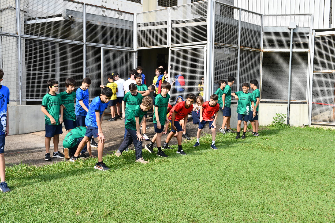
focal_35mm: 39
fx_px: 363
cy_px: 112
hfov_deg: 49.6
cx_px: 168
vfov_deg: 34.2
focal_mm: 26
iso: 200
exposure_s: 1/250
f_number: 8
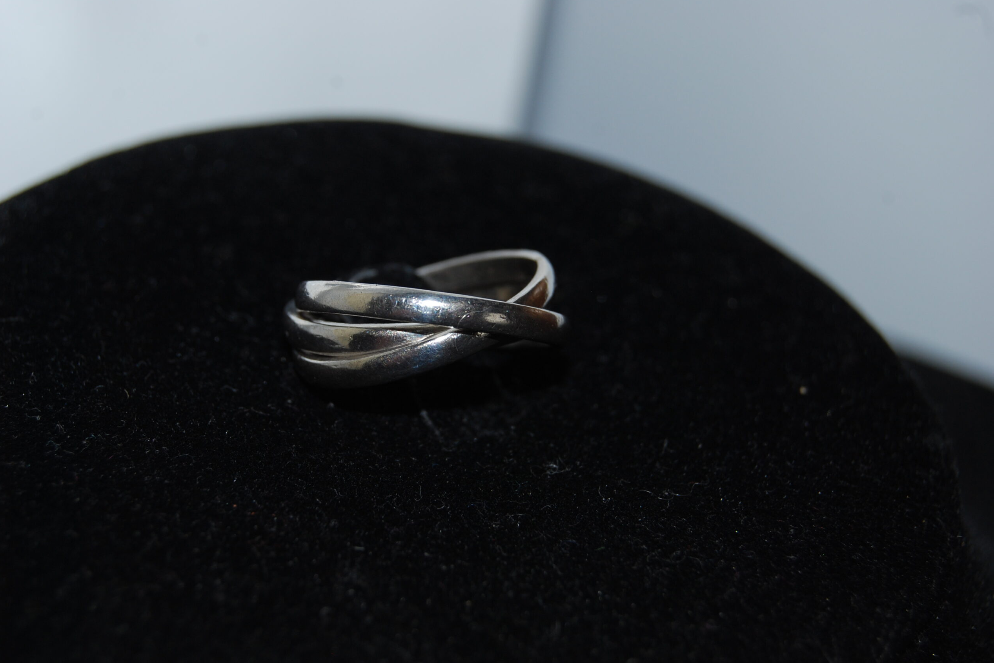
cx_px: 495
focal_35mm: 84
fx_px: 2306
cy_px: 328
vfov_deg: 16.4
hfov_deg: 24.3
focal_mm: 55
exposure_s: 1/60
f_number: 5.6
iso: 200
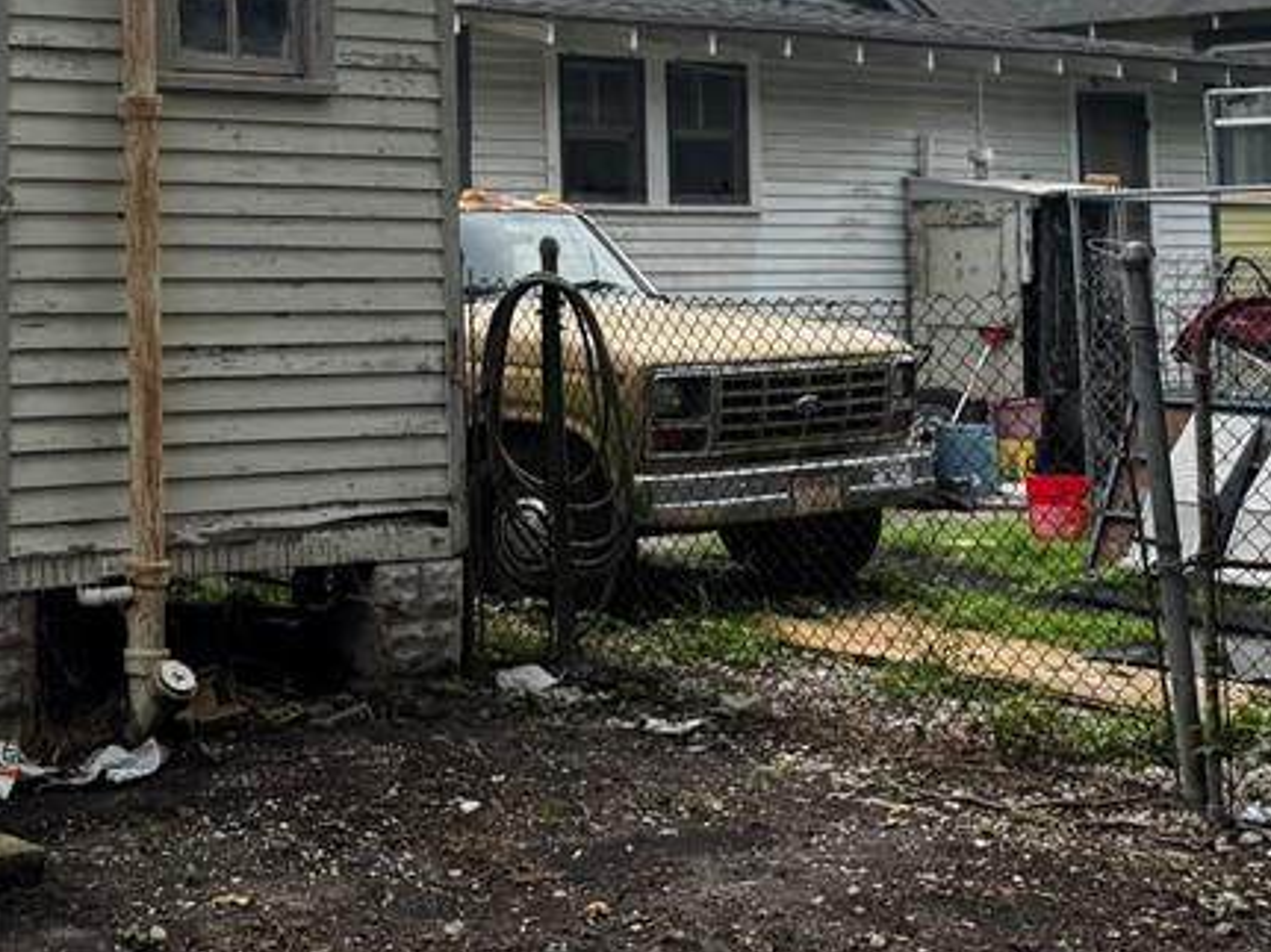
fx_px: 2092
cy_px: 83
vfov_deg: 24.8
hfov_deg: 30.7
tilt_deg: +3.4
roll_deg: -0.4
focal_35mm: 57
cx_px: -74
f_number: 1.78
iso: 80
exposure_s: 1/4310
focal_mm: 6.76
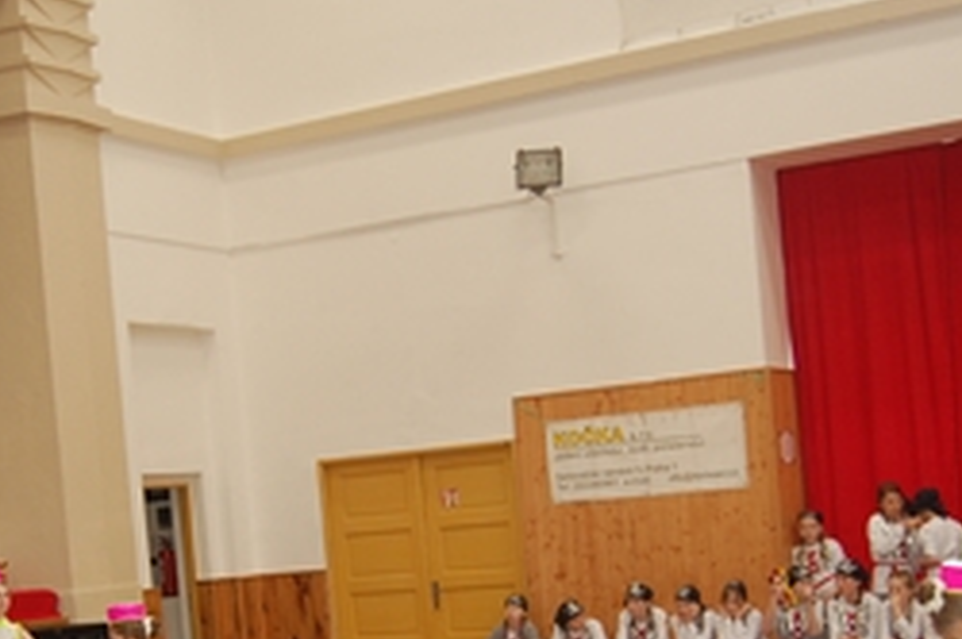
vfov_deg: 20.1
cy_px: 581
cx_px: 316
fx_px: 1761
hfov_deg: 30.3
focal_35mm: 66
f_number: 3.8
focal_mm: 22
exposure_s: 1/60
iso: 400
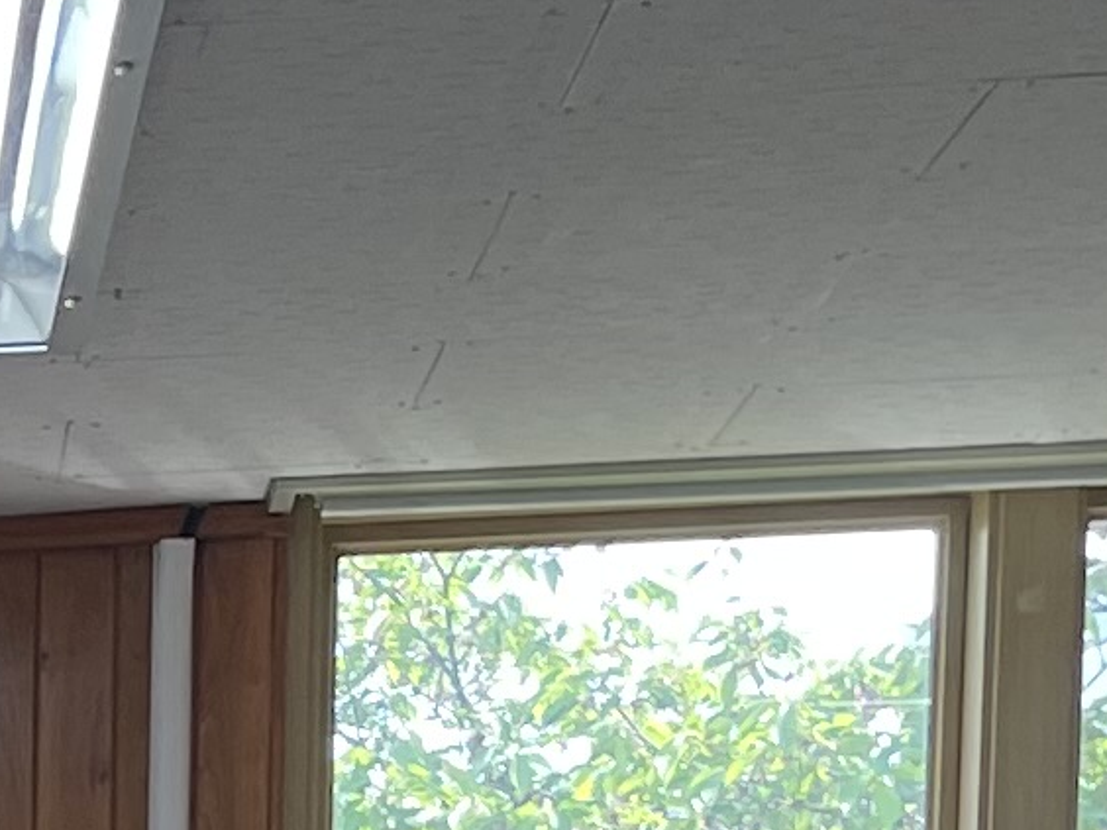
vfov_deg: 7.1
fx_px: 5948
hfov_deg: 10.0
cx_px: -907
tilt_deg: -8.6
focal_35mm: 186
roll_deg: +1.3
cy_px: 2559
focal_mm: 4.2
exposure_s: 1/120
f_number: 1.6
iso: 40
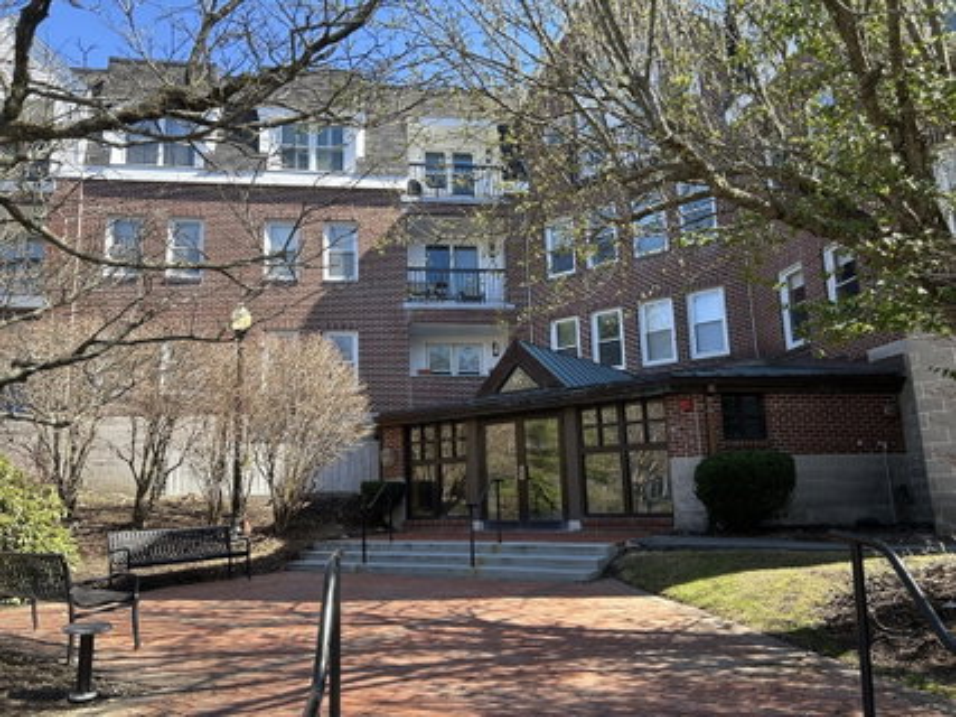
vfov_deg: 53.0
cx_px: 478
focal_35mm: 26
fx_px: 718
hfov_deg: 67.3
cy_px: 358
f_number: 1.5
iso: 50
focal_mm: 5.7
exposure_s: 1/780
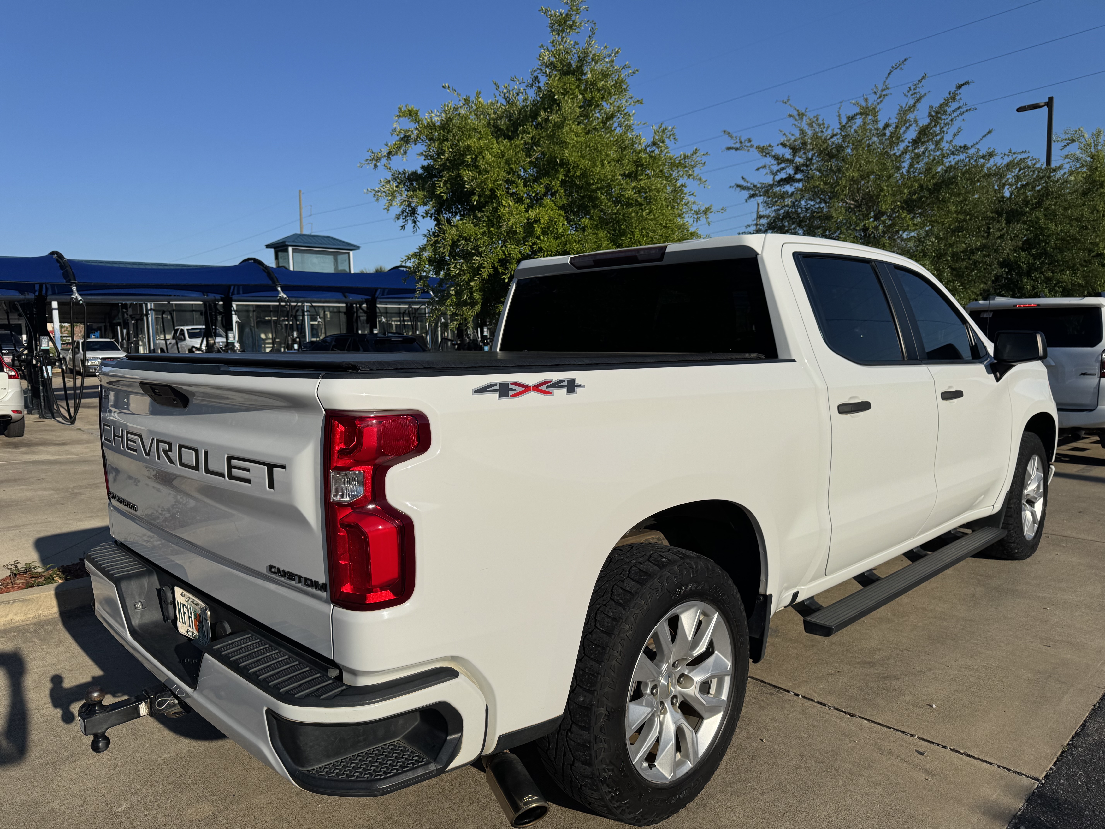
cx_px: 552
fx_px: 766
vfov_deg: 56.8
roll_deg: +1.5
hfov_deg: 71.6
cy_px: 414
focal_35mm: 24
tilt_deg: -6.1
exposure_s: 1/10417
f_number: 1.78
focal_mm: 6.76
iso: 80
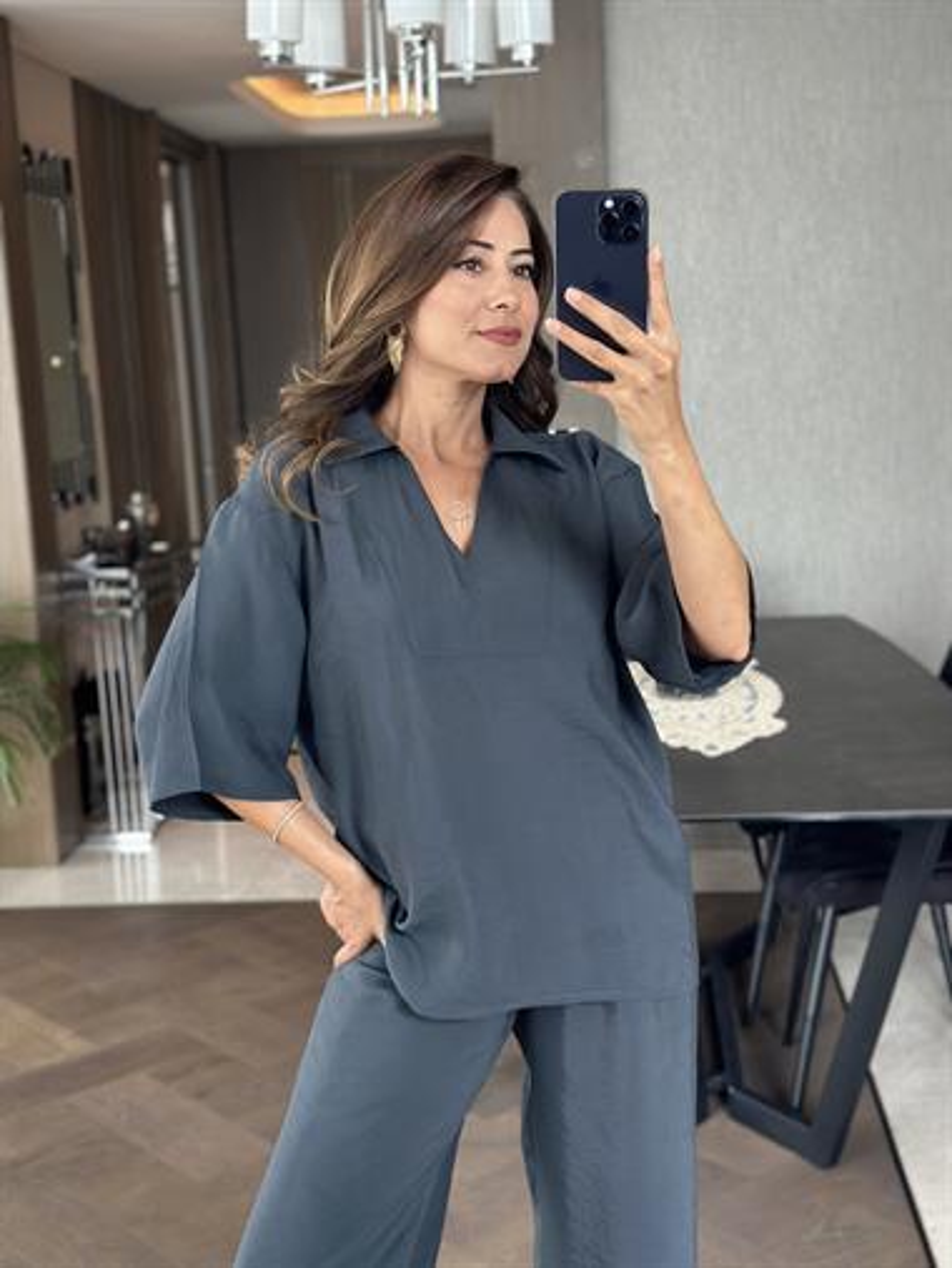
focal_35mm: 48
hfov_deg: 30.3
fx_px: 1759
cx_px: 476
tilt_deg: -15.2
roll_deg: +3.7
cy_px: 634
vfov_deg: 39.6
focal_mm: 6.86
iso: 125
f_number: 1.78
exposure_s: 1/75
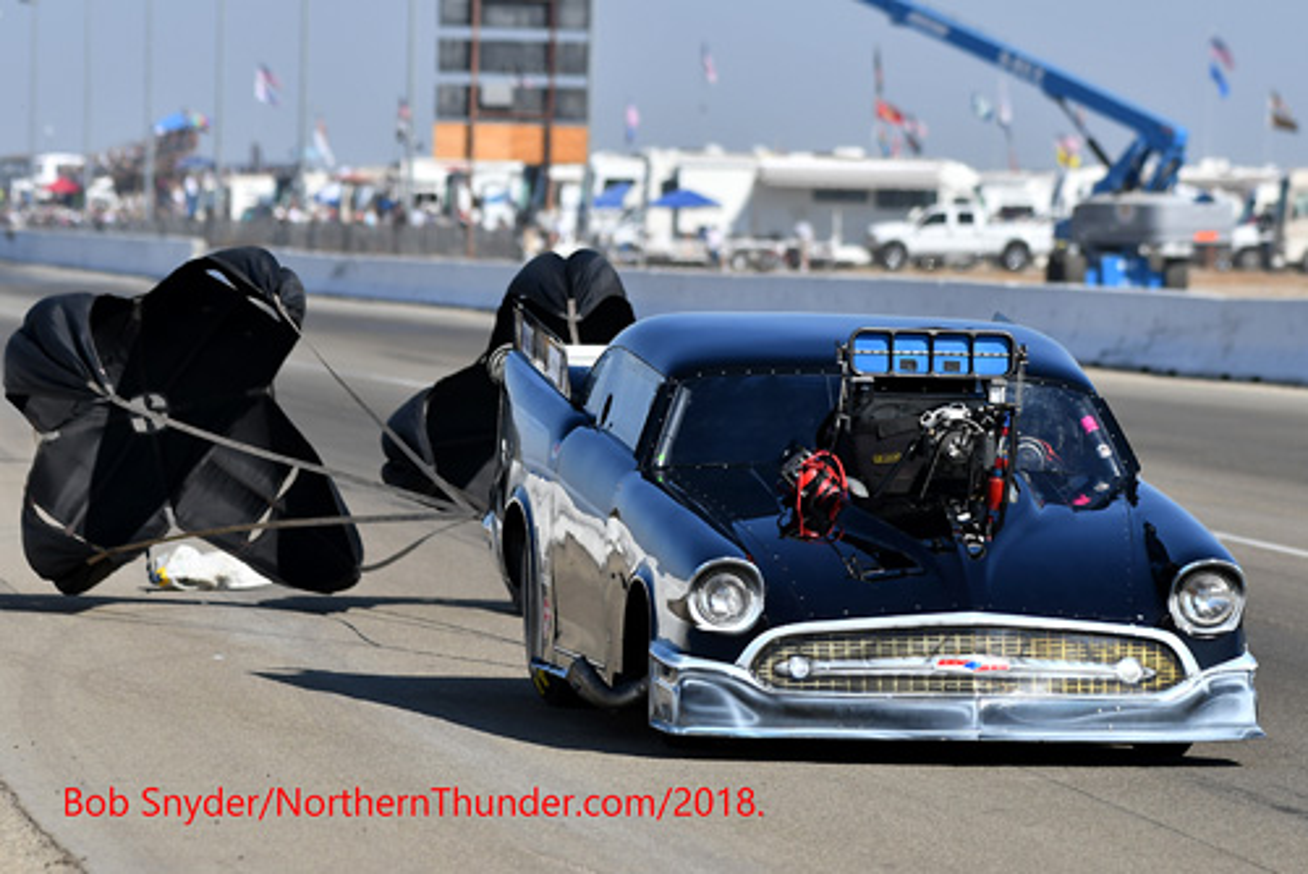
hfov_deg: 6.9
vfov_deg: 4.6
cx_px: 654
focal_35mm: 300
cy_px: 437
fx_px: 10906
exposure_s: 1/1250
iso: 160
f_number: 5.6
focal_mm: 200
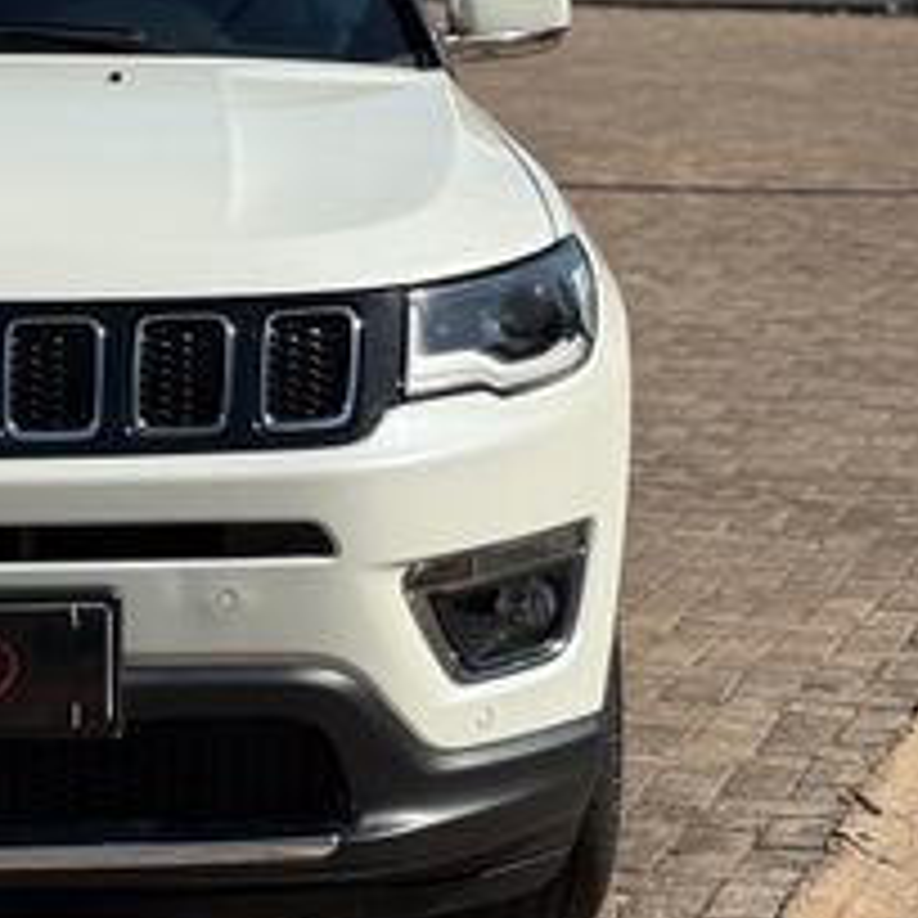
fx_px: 2940
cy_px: 202
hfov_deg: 17.2
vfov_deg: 17.6
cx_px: -99
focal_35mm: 98
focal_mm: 6.76
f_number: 1.78
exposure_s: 1/7874
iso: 64
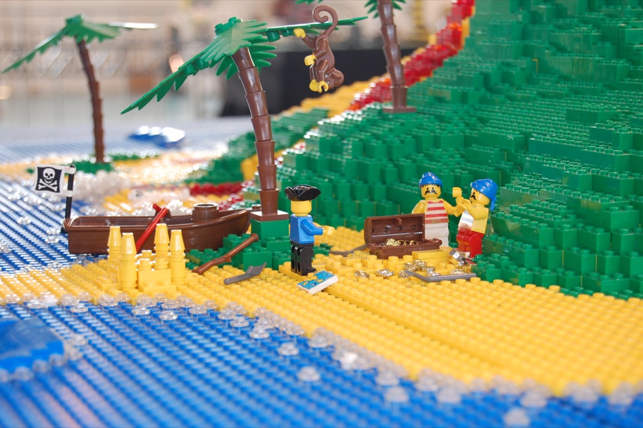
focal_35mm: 82
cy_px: 214
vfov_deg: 16.5
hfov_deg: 24.6
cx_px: 322
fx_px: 1472
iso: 400
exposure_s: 1/6
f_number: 6.3
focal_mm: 55
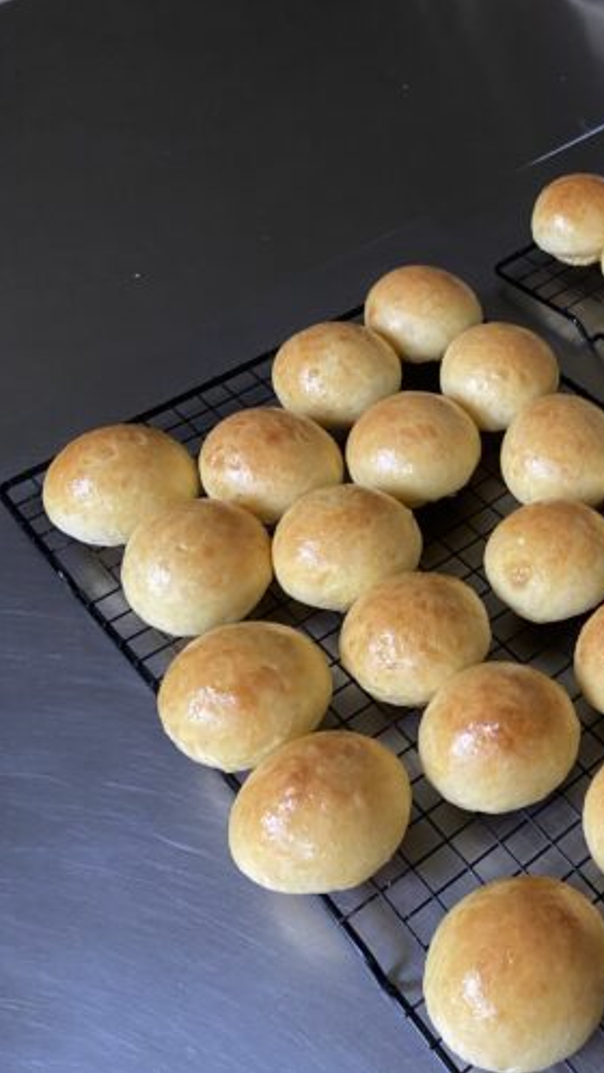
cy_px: 535
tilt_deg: -50.6
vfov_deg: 52.8
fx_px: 1081
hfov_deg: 27.9
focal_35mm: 38
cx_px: 700
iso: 250
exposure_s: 1/60
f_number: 1.8
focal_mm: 4.25
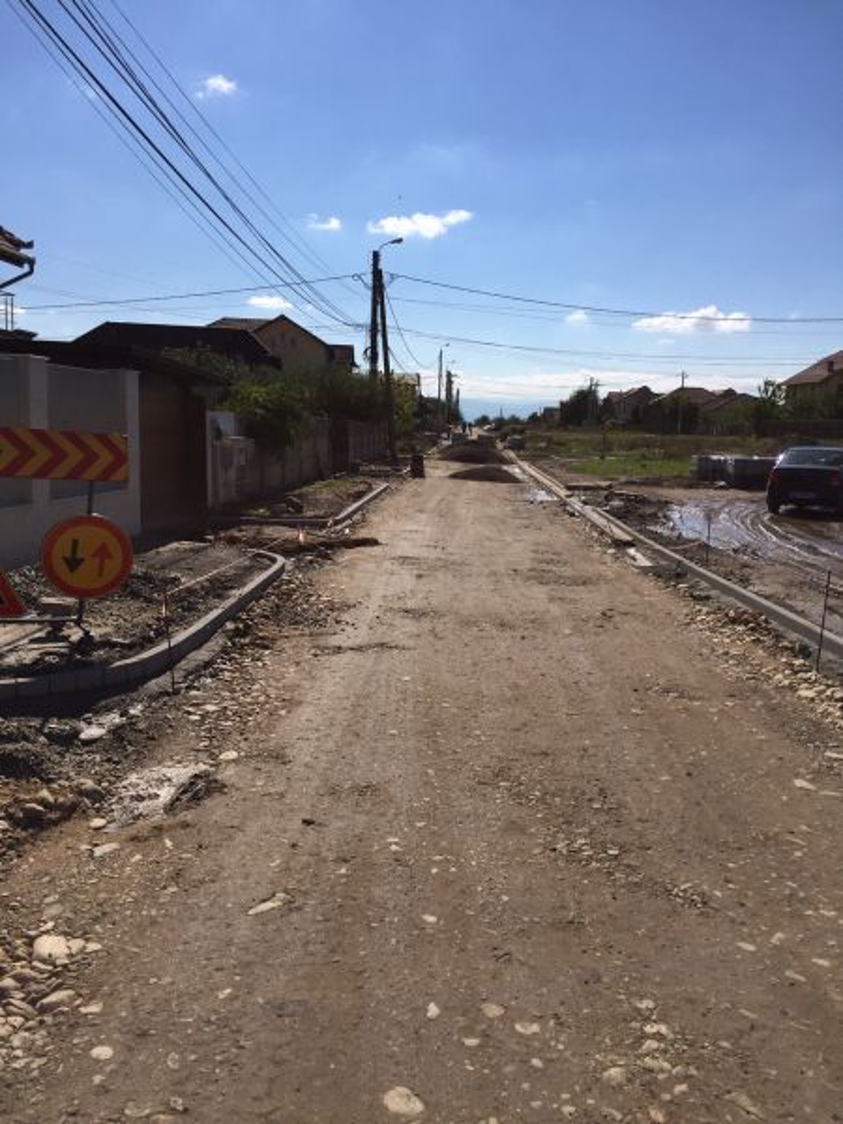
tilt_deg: -8.2
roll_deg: -1.4
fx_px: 942
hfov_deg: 48.2
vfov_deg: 61.7
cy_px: 562
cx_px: 422
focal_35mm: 29
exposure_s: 1/4405
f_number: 2.2
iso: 32
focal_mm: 4.15
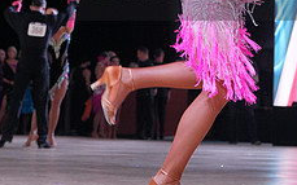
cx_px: 248
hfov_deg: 11.5
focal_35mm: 181
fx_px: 1465
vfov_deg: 7.2
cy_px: -22
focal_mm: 70
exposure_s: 1/400
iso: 2000
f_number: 5.6
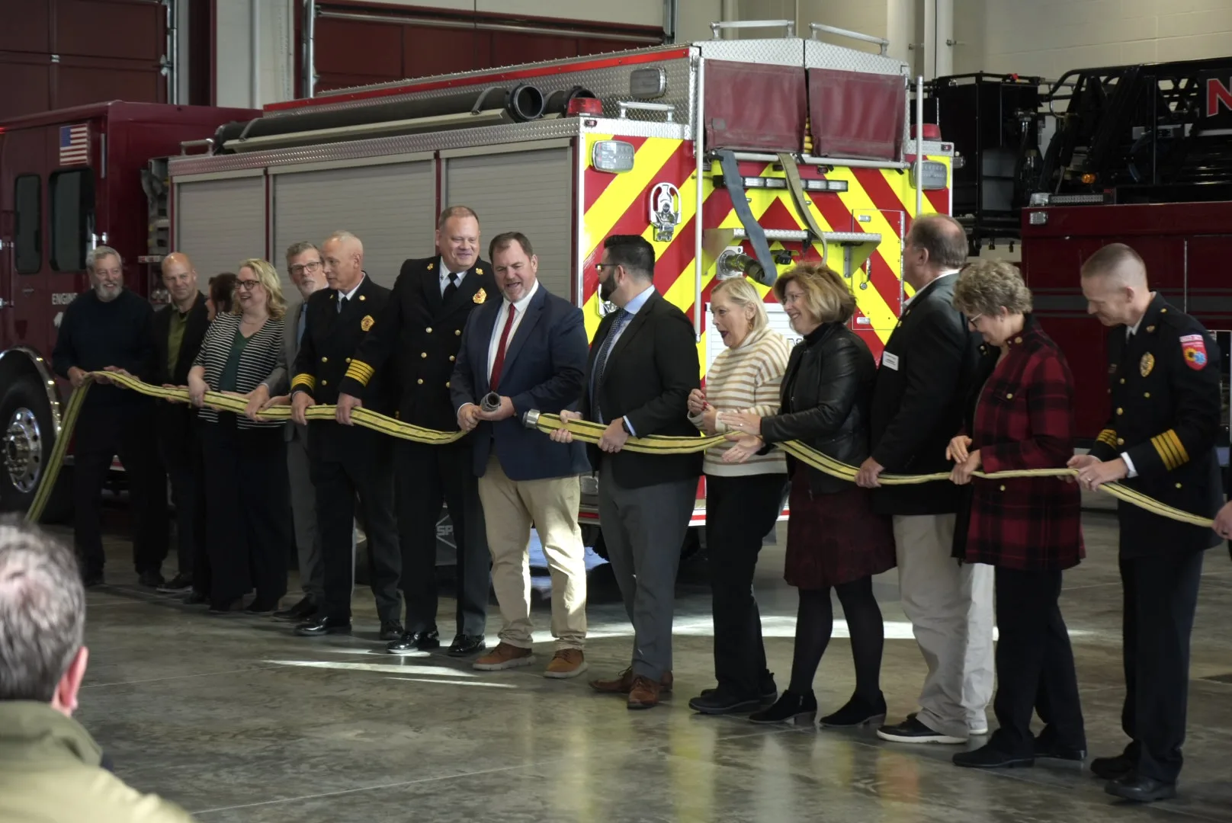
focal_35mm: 70
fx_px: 2397
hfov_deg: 28.8
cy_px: 412
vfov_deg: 19.5
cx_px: 616
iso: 1000
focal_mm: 70
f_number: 5.6
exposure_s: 1/320
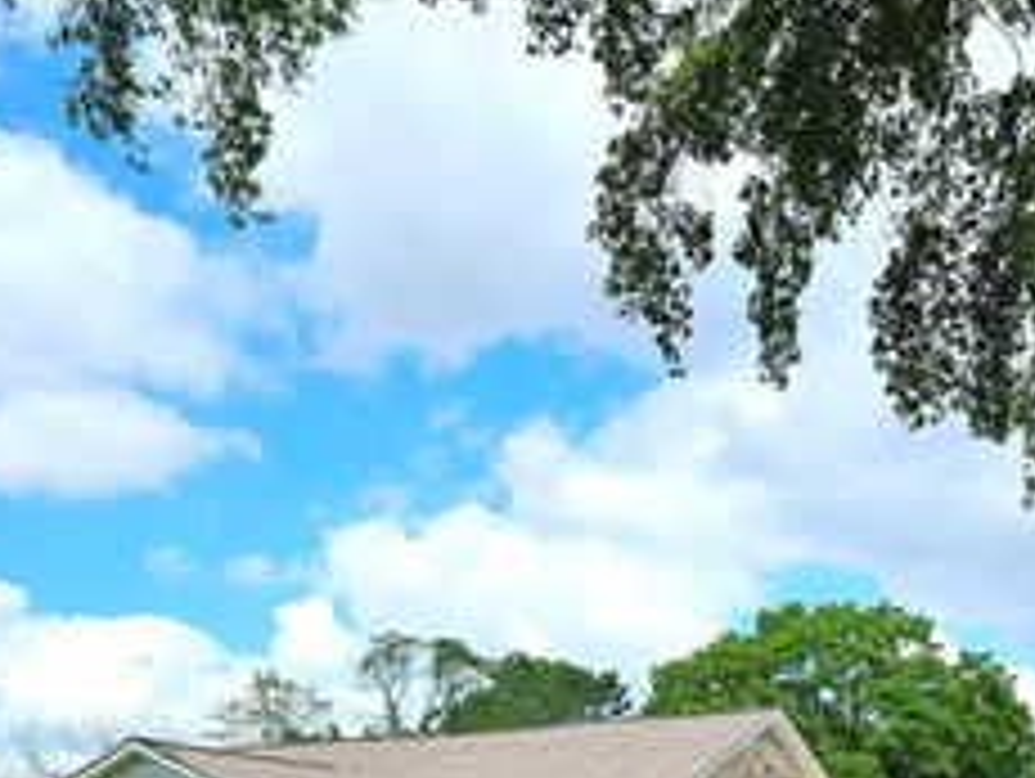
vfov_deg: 27.3
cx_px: 594
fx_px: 1497
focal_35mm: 50
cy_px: 803
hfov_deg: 38.1
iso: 25
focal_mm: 5.4
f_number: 1.8
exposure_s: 1/3333
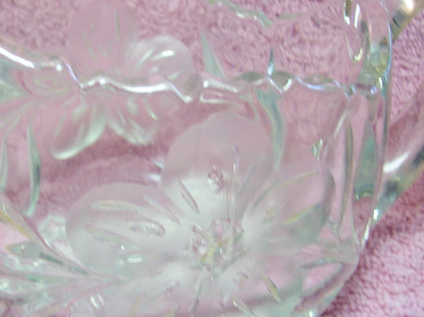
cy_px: 153
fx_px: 784
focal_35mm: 64
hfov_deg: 30.0
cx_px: 128
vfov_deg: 22.9
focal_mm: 5.6
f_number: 2.8
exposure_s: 1/30
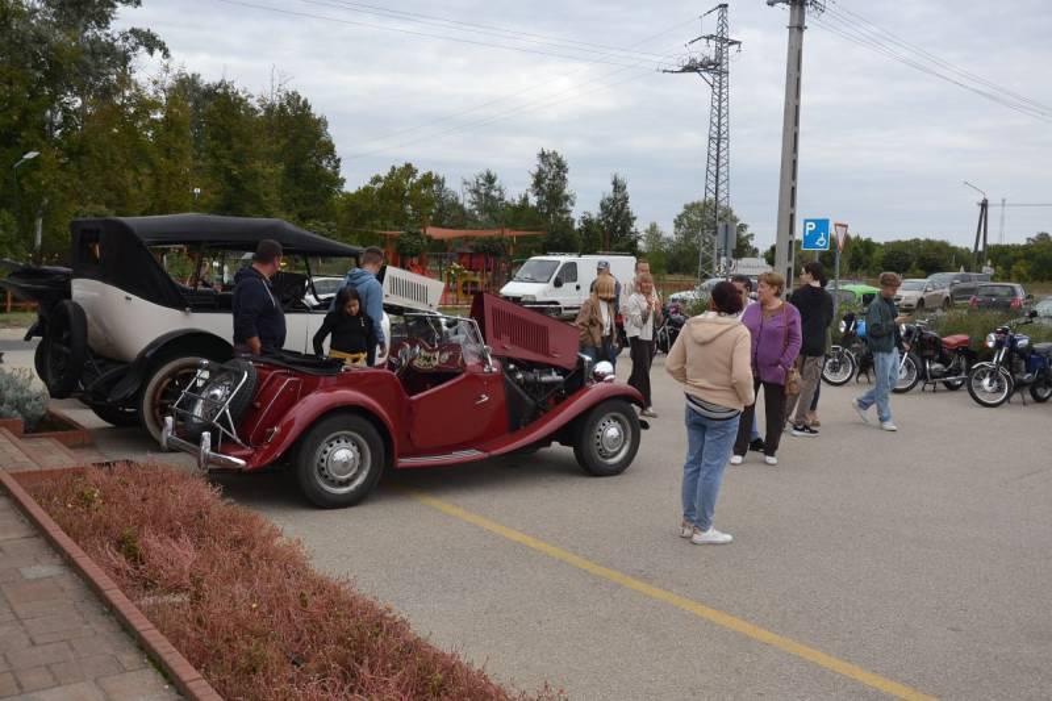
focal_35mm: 33
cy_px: 350
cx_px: 526
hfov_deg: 57.2
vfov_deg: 40.0
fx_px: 964
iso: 100
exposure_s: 1/200
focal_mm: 22
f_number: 6.3
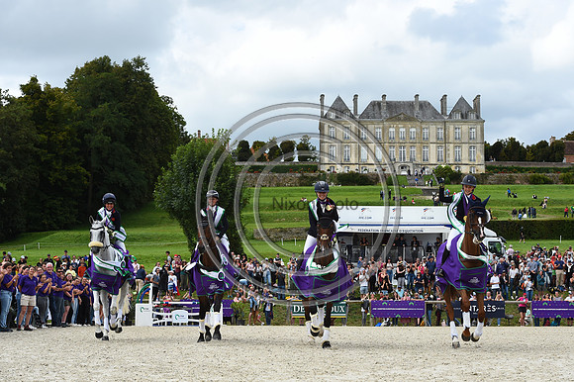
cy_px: 191
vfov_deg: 19.4
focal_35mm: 70
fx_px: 1115
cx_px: 287
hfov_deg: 28.9
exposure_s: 1/1000
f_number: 9
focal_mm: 70
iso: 560
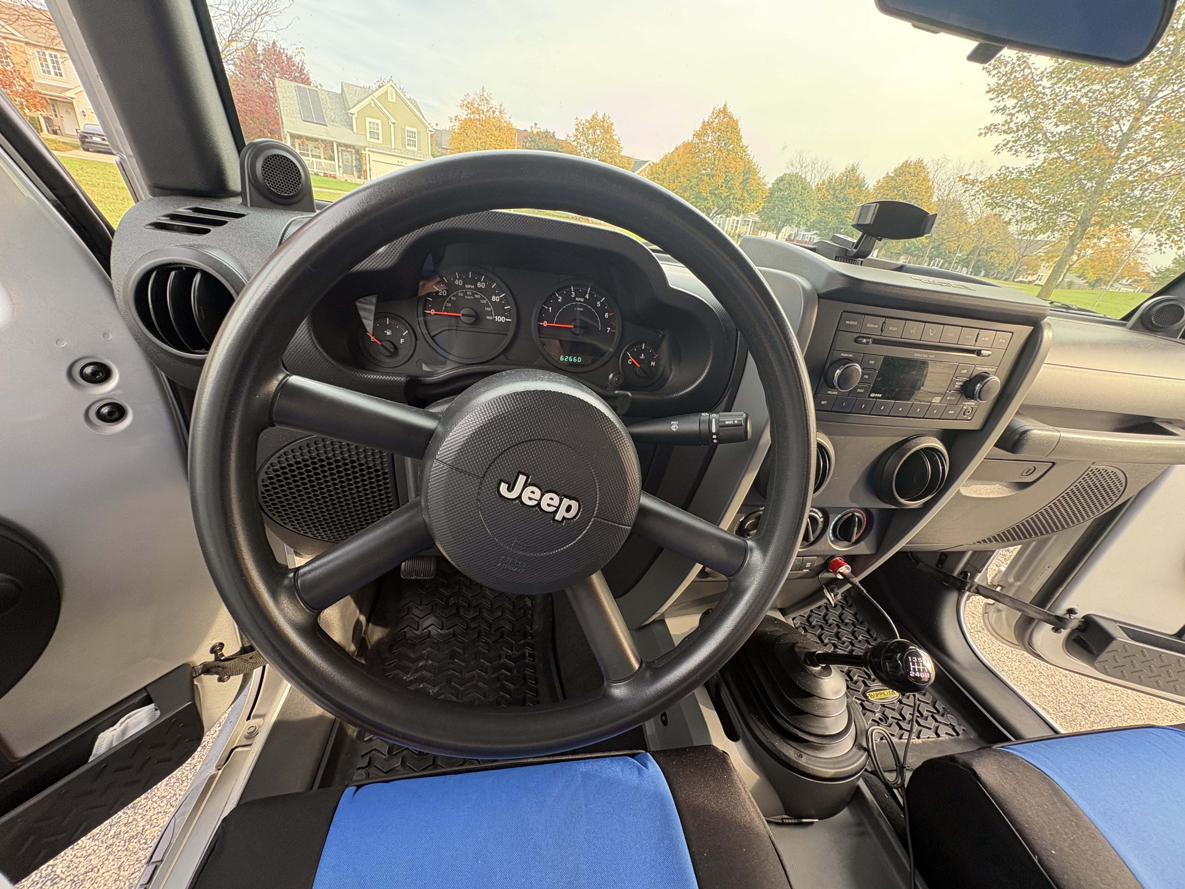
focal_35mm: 14
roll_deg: -7.4
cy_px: 444
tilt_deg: -24.3
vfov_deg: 85.7
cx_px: 592
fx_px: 479
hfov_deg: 102.1
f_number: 2.2
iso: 200
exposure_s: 1/89
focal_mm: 2.22
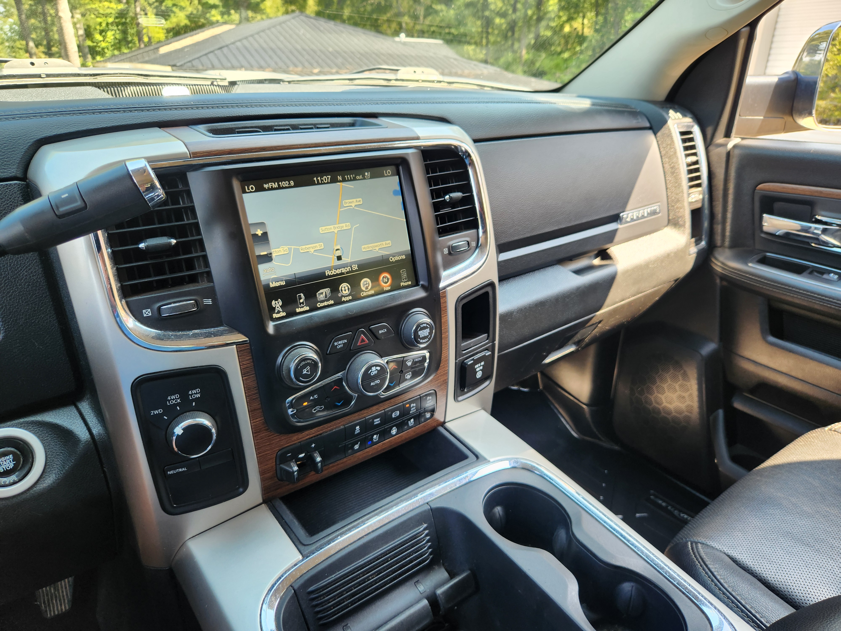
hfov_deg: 73.9
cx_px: 420
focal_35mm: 23
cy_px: 316
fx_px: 559
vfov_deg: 58.9
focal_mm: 5.4
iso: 80
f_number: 1.8
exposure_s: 1/180
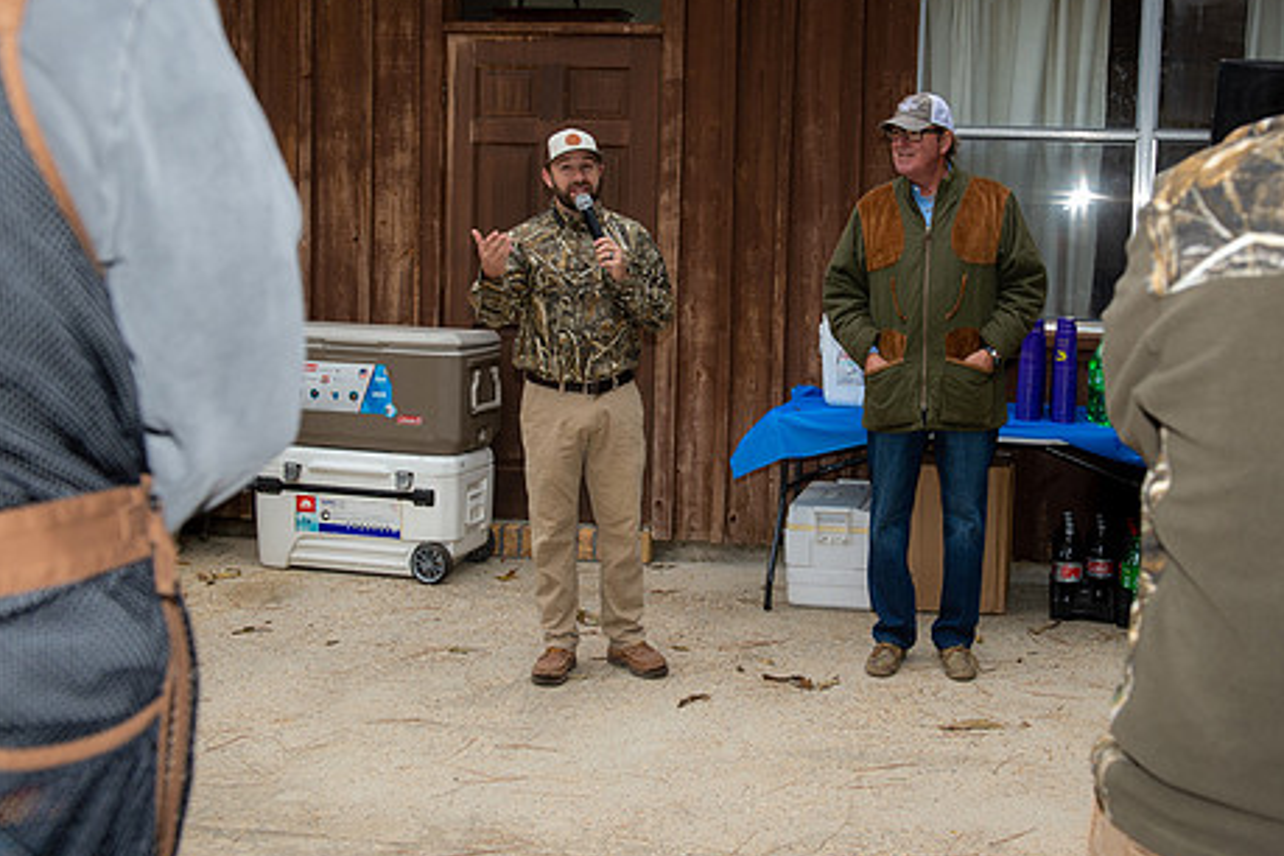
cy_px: 341
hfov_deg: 40.9
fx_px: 1712
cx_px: 783
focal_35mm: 48
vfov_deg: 28.0
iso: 400
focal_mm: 38
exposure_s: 1/125
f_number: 5.6
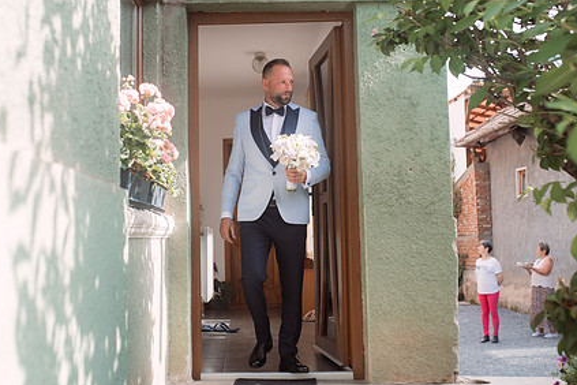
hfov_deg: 41.0
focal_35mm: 48
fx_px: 769
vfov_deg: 28.1
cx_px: 244
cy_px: 174
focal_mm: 35
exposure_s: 1/400
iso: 100
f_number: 2.8
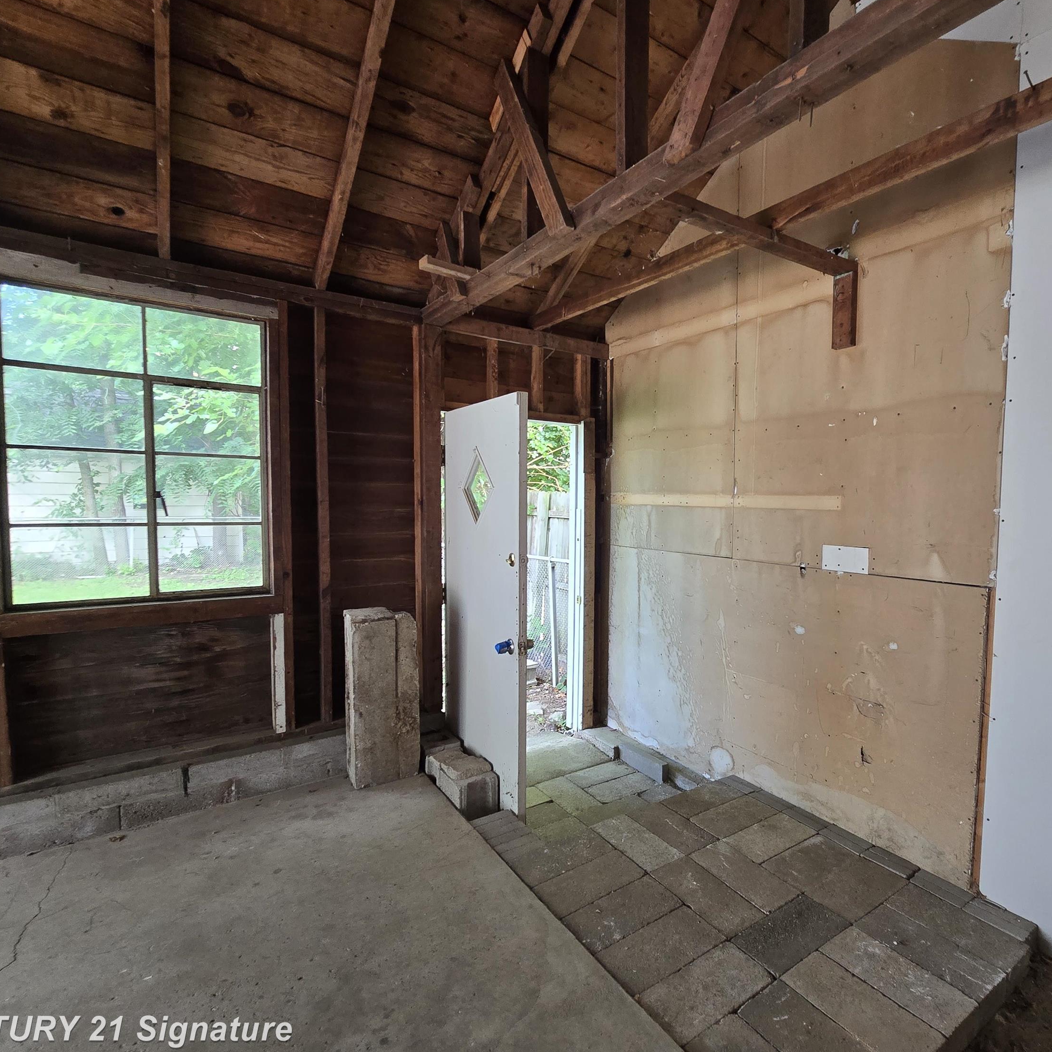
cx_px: 606
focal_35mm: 16
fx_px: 550
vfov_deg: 87.4
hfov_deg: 86.8
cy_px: 535
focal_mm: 2.2
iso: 200
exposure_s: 1/60
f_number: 2.2
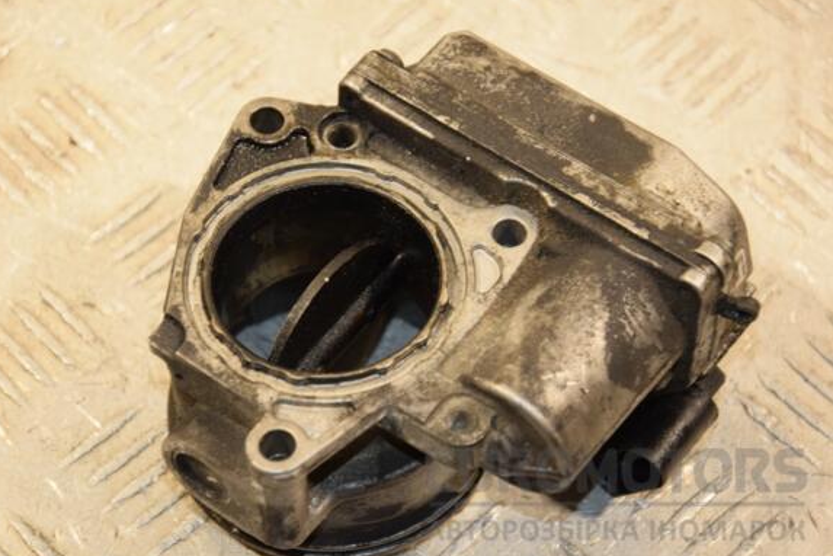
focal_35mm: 134
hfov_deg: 15.4
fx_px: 3089
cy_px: 277
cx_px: 398
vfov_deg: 10.3
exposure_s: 1/125
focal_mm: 85
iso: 800
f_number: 5.6
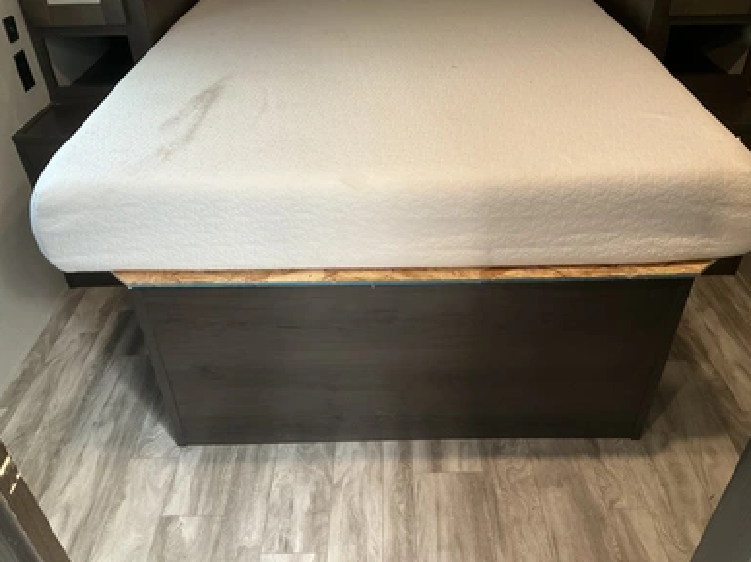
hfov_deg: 60.0
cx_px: 382
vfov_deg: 46.8
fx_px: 651
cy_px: 285
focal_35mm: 30
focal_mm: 3
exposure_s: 1/60
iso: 160
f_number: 1.8
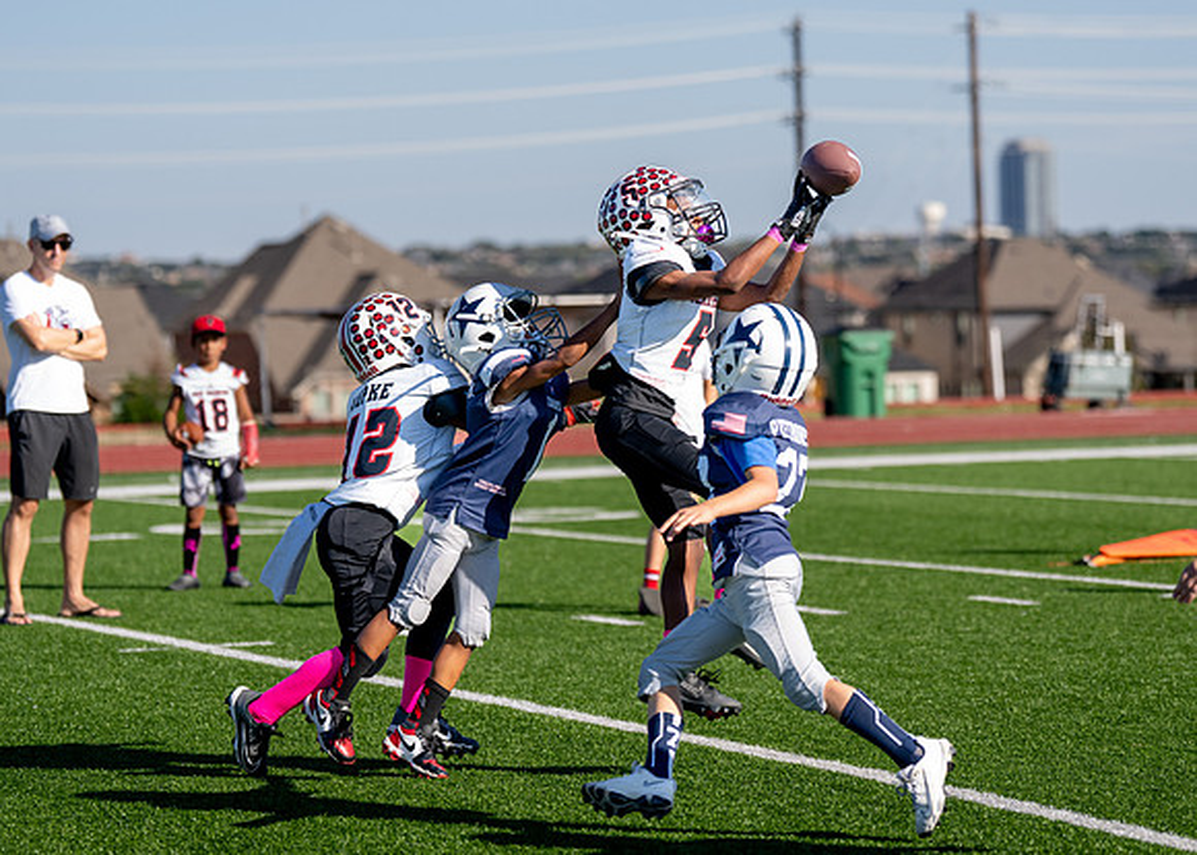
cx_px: 650
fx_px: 4569
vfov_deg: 10.7
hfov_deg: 14.9
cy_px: 368
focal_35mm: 134
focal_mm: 108
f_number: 2.8
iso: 320
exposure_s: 1/3200
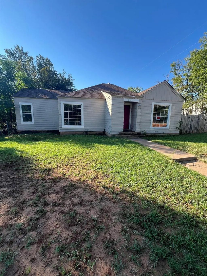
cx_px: 104
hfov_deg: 89.9
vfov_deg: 106.2
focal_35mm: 13
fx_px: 104
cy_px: 138
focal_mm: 1.57
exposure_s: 1/475
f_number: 1.8
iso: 32
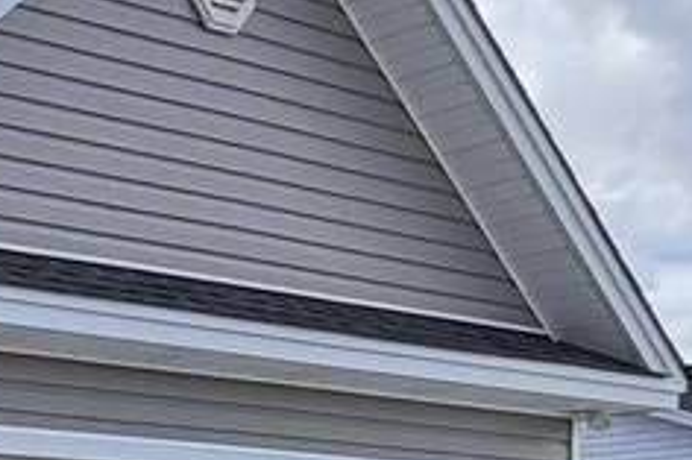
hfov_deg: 15.8
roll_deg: +0.1
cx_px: -888
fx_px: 1517
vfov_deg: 15.8
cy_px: 694
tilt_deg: -1.9
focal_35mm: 79
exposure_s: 1/770
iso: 32
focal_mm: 2.22
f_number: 2.2
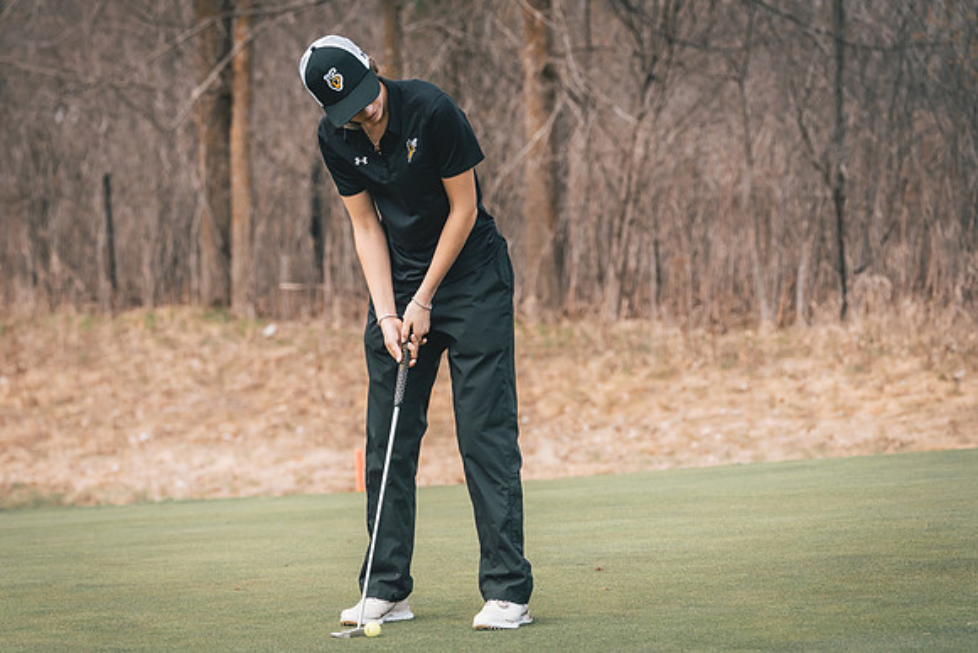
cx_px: 419
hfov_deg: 9.5
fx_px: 5864
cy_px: 322
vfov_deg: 6.4
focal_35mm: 216
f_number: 6.3
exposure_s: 1/1250
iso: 640
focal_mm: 186
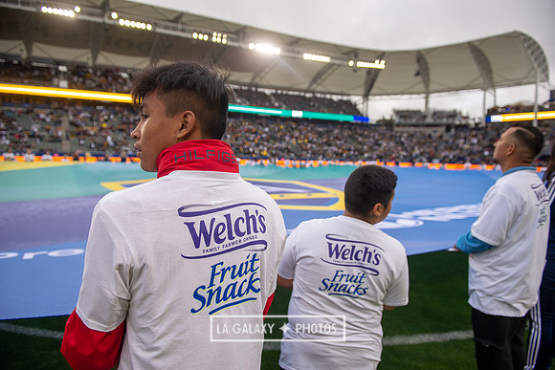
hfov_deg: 73.7
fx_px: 370
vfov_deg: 53.2
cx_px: 278
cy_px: 185
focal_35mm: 24
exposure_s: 1/800
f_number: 3.5
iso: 500
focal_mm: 24
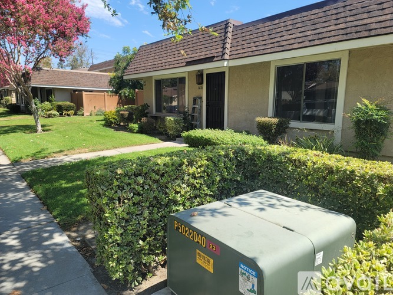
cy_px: 148
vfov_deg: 54.9
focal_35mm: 25
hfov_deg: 69.4
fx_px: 284
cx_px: 196
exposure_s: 1/488
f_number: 1.8
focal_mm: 7
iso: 20
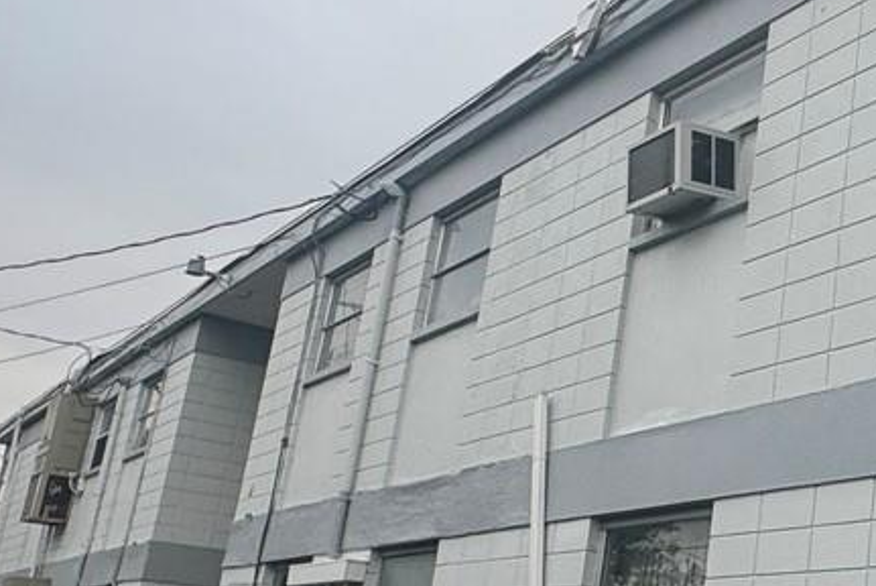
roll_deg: -5.3
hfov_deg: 32.6
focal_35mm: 54
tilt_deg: +14.7
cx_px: 951
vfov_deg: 25.0
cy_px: 374
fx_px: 1315
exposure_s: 1/99
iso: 40
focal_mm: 2.22
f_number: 2.2
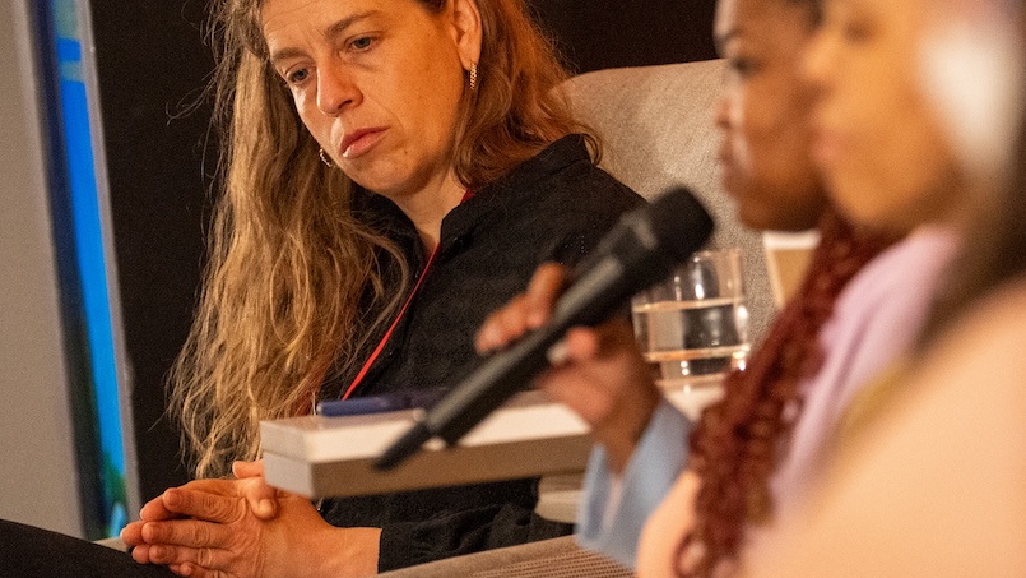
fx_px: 9985
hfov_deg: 5.9
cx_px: 677
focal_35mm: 367
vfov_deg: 3.3
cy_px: 235
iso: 3200
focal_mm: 157
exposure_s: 1/320
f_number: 2.8
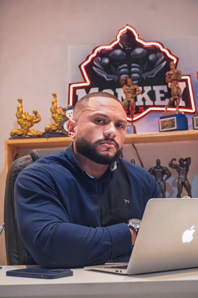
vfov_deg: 35.1
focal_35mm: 57
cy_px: 149
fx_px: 470
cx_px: 99
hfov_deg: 23.8
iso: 1600
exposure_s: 1/60
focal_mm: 38
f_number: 5.6
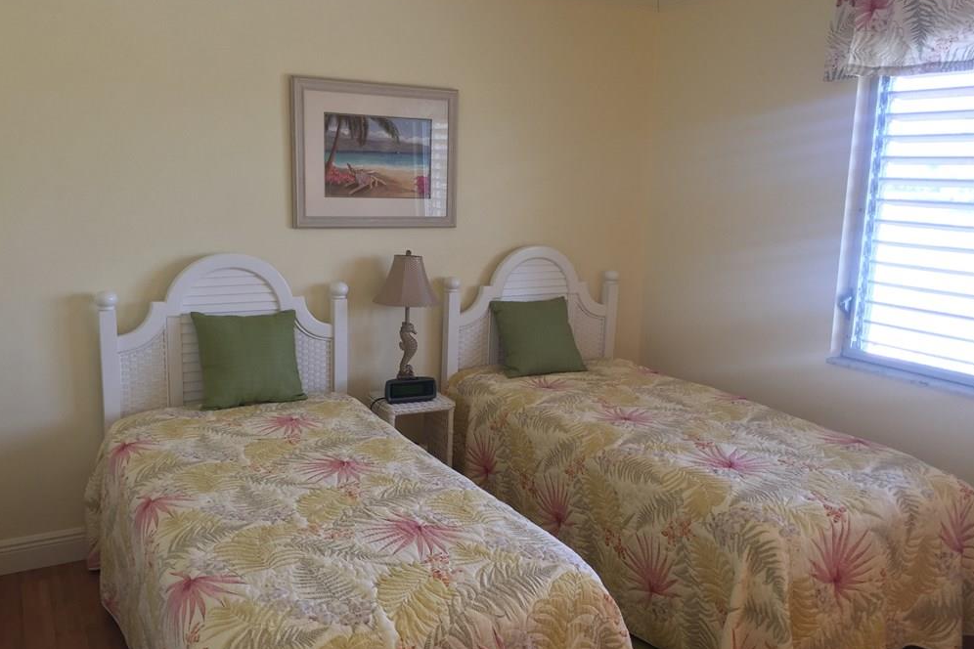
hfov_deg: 60.3
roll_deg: -2.3
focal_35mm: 31
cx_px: 480
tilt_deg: -11.1
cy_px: 333
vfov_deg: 42.3
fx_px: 839
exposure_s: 1/30
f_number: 2.2
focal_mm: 4.15
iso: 50
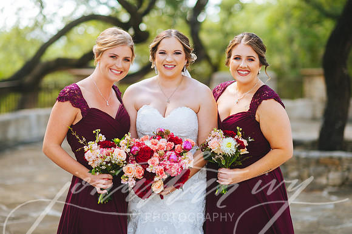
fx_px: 831
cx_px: 176
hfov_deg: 23.9
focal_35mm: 85
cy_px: 117
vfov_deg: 16.1
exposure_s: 1/400
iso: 160
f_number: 2
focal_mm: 85
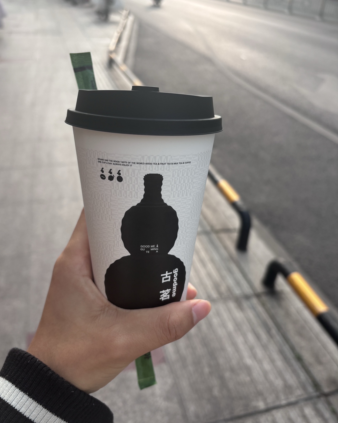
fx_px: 350
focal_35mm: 28
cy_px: 228
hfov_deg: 51.5
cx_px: 165
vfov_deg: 62.1
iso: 50
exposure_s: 1/1139
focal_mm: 5.96
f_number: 1.6
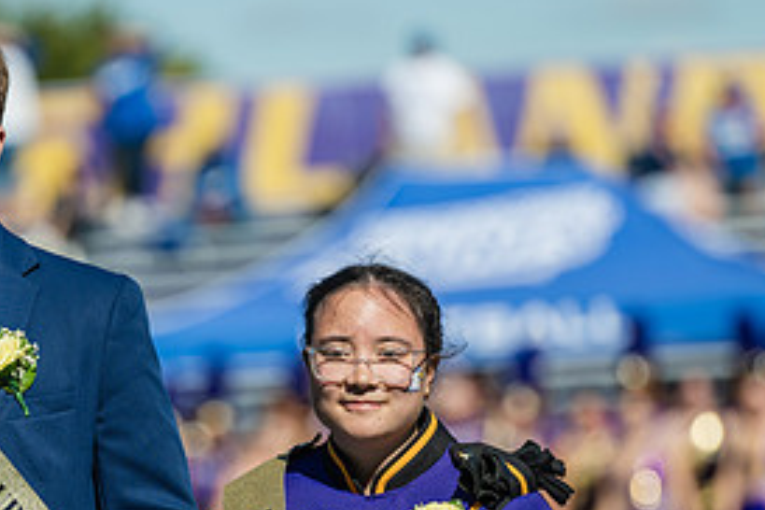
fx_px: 9031
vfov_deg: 3.2
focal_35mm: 425
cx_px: 140
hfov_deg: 4.8
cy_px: 461
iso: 100
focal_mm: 200
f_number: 3.5
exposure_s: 1/1600
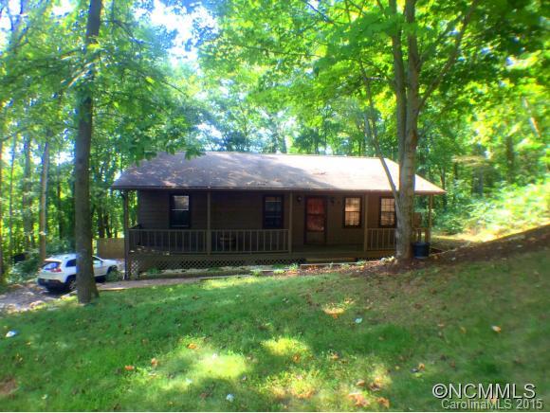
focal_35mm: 29
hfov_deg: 61.6
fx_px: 461
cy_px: 206
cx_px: 275
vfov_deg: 48.3
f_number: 2.2
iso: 32
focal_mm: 4.15
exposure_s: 1/60
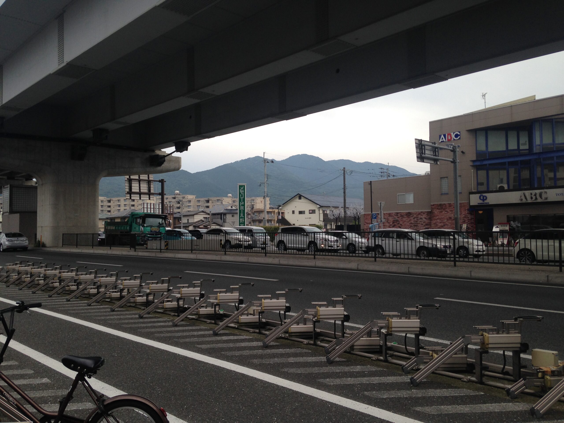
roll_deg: -0.2
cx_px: 282
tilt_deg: +2.0
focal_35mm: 33
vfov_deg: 42.9
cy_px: 212
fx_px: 538
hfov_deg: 55.4
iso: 50
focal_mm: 4.12
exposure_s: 1/616
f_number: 2.4
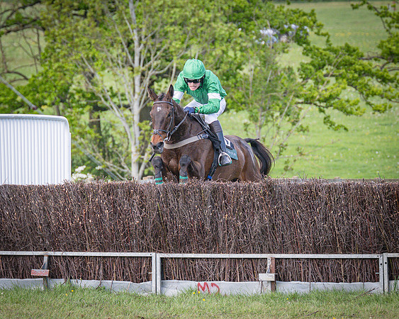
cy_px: 141
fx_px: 3632
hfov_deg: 6.3
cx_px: 186
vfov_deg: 5.0
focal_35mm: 308
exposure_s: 1/1600
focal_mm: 130
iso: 800
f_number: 4
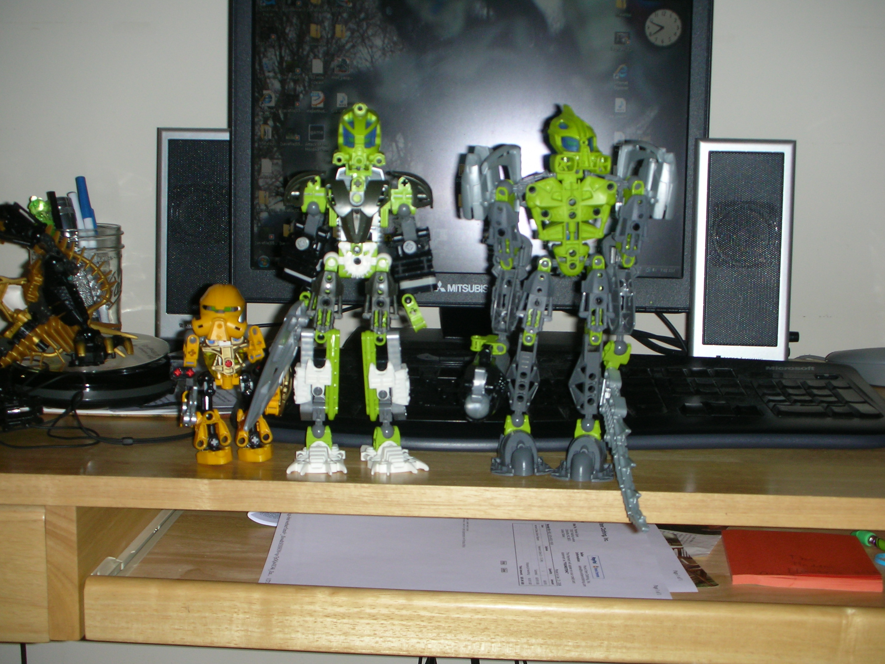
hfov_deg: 36.2
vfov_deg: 27.5
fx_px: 1355
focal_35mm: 53
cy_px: 332
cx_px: 442
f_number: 3.7
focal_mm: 8.8
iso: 50
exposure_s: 1/60.1
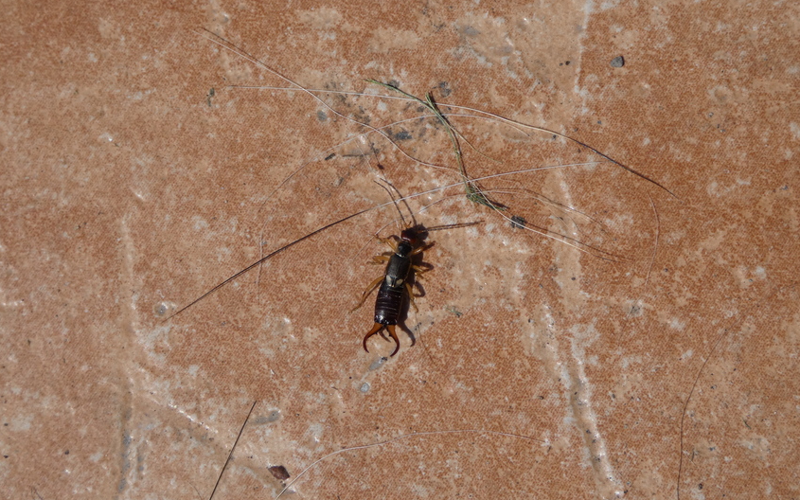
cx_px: 403
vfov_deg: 14.4
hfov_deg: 22.8
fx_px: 1984
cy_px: 214
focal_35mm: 91
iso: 80
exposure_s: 1/1000
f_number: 4.6
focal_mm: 15.2
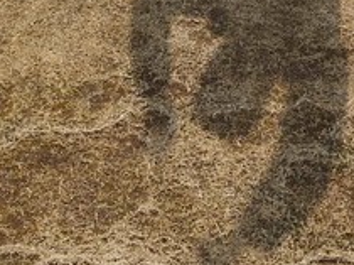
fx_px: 756
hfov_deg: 26.0
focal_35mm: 74
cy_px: -14
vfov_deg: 19.2
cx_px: 271
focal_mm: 5.6
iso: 100
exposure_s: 1/1000
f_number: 3.5
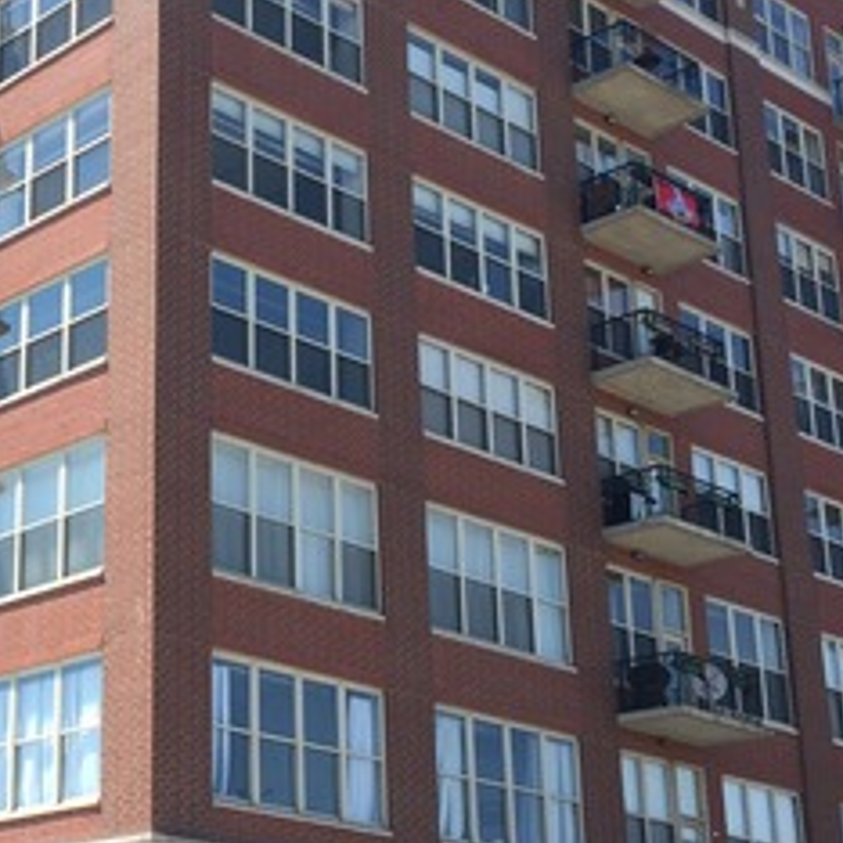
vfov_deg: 24.6
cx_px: 54
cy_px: 472
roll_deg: -2.2
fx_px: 1929
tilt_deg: +19.8
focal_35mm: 70
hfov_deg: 23.9
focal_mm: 4.15
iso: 32
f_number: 2.2
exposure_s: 1/549
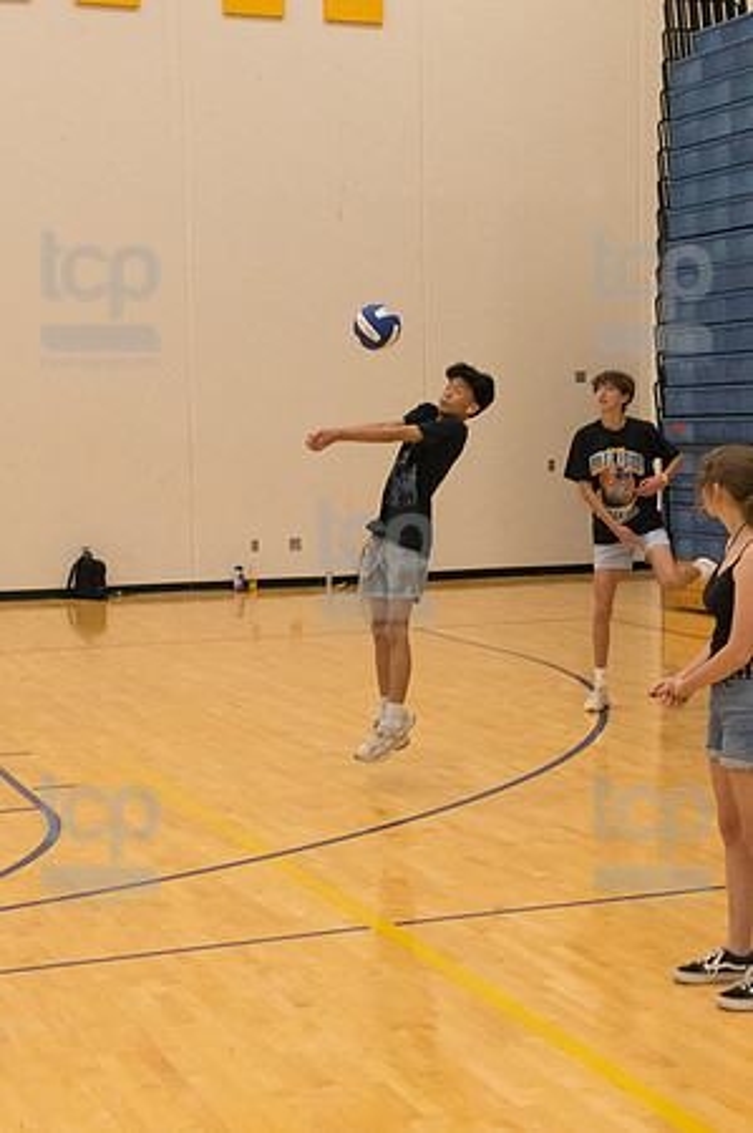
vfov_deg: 33.4
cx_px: 376
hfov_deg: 22.6
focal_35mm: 60
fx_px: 1887
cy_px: 566
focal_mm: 40
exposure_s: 1/400
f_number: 5.6
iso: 10000
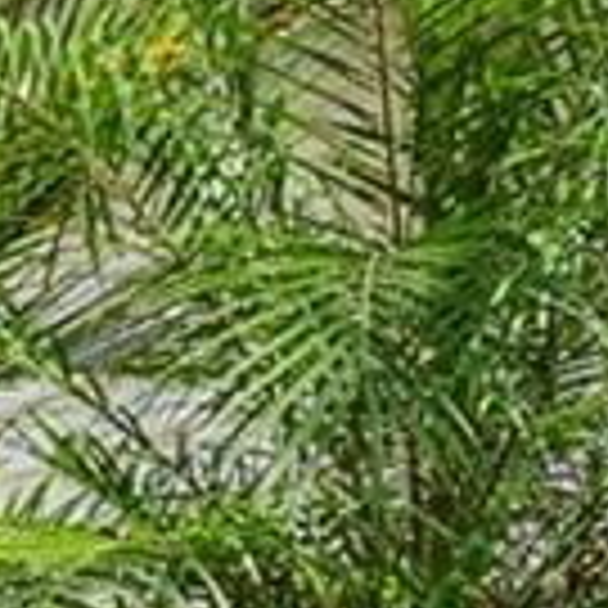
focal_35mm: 206
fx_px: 4094
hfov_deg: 5.4
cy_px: 923
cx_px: -2824
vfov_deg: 8.3
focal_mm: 20.5
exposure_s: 1/125
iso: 160
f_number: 8
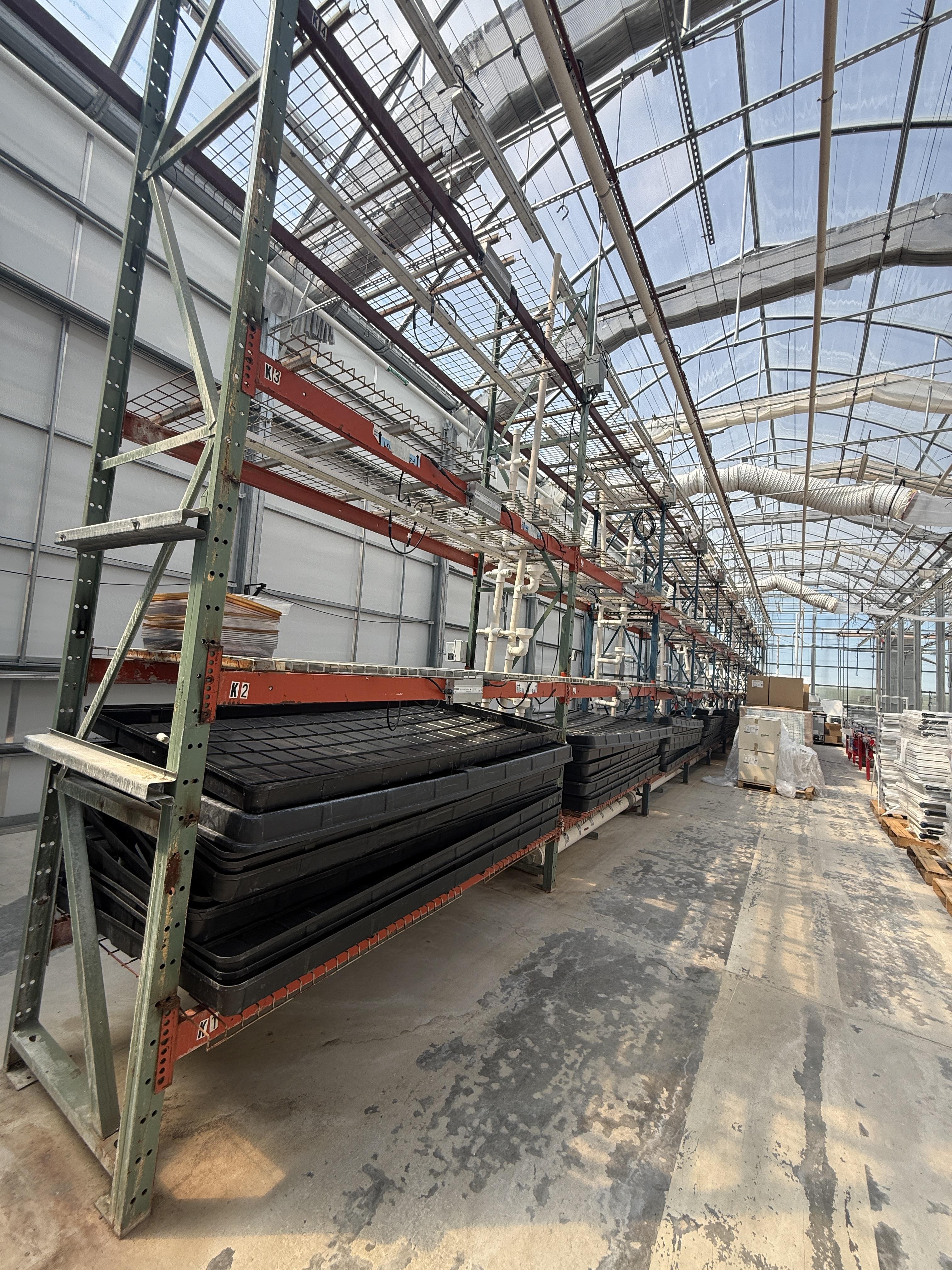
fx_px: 513
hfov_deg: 85.7
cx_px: 476
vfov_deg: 102.1
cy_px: 635
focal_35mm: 14
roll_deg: -3.8
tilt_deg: +4.7
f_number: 2.2
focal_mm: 2.22
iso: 50
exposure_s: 1/726
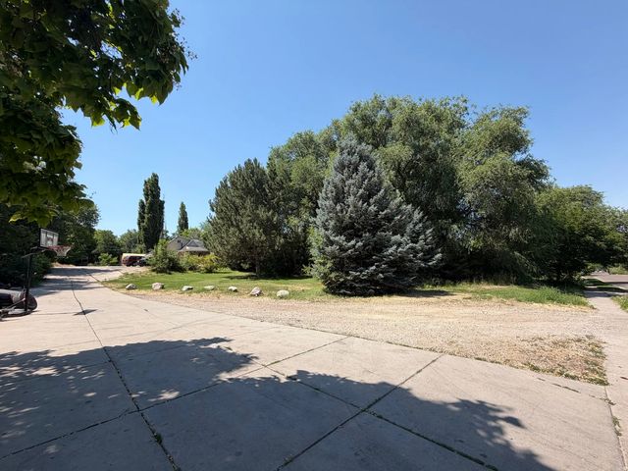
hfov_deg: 102.1
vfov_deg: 85.7
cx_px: 314
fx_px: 254
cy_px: 236
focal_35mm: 14
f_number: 2.2
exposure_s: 1/770
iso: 25
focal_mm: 2.22
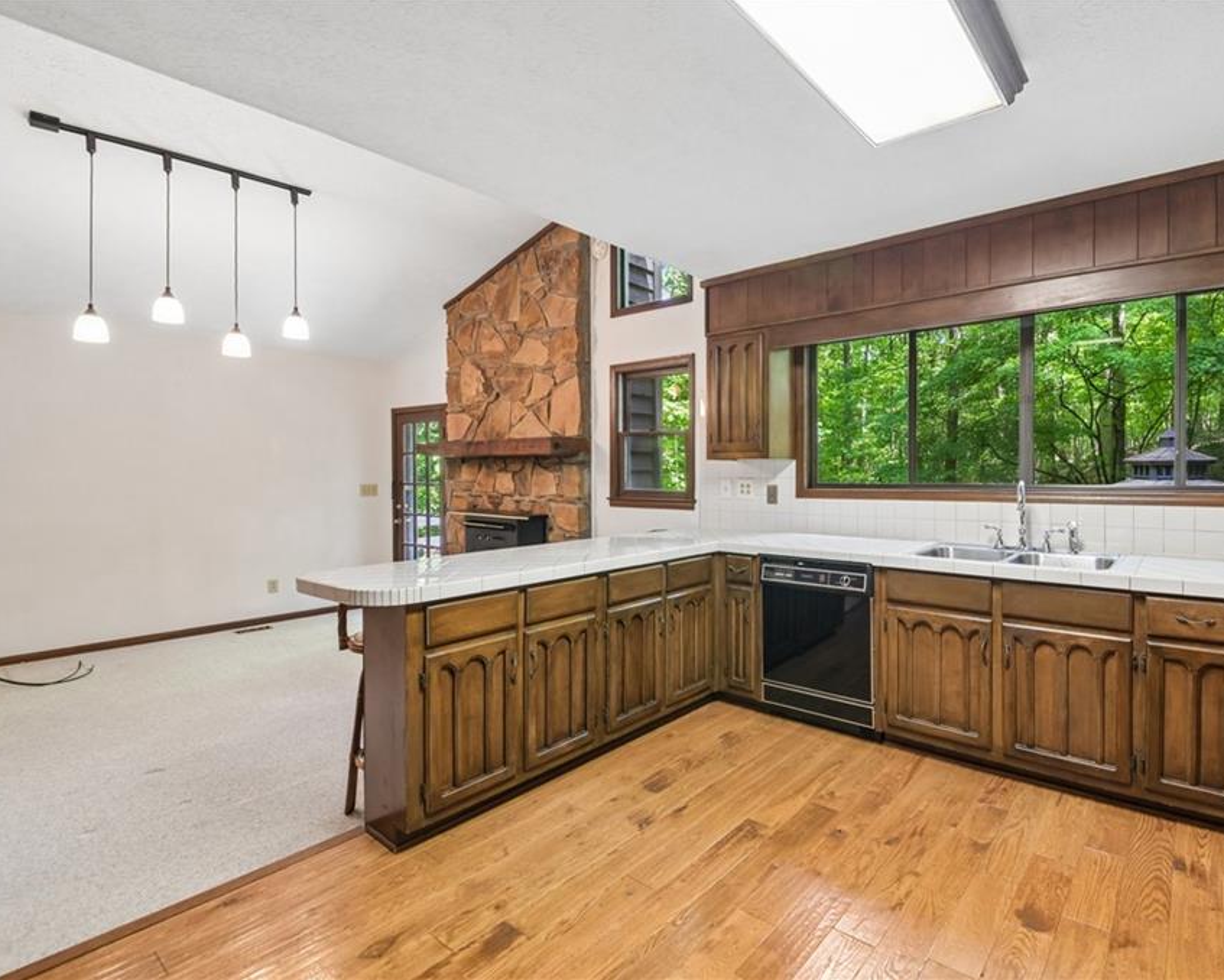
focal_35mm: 17
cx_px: 725
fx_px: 616
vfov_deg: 77.0
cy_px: 489
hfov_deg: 88.7
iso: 400
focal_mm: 15
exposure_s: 1/4
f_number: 8
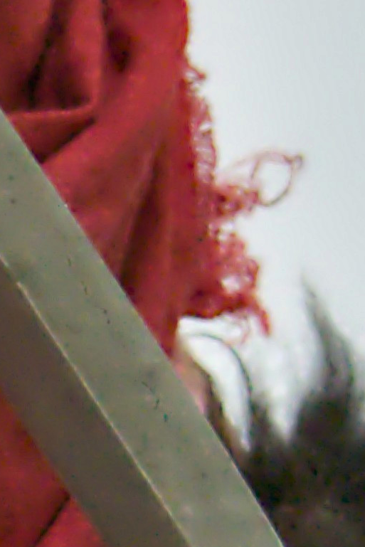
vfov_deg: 3.0
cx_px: -721
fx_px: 10351
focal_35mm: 681
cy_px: 649
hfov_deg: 2.0
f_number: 4.5
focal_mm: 58
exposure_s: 1/250
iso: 2000
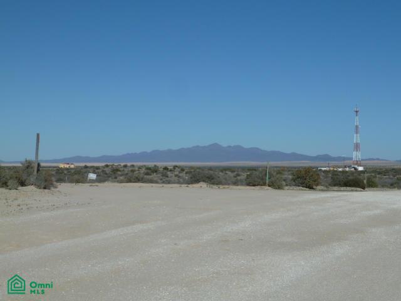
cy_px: 150
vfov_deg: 23.3
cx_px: 200
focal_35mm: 63
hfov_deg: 30.7
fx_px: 730
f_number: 5.6
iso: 80
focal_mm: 10.3
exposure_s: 1/1000
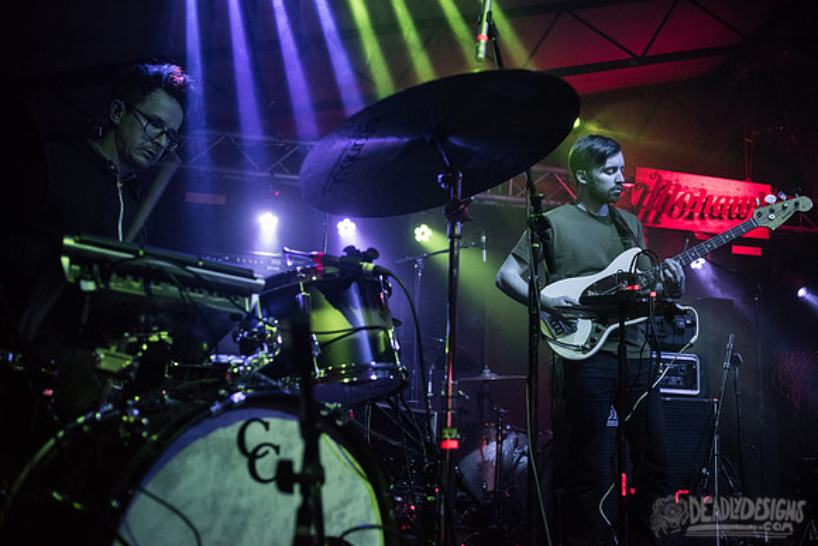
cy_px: 273
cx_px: 409
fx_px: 795
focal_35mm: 35
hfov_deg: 54.4
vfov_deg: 37.9
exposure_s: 1/160
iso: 3200
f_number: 2.8
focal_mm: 35
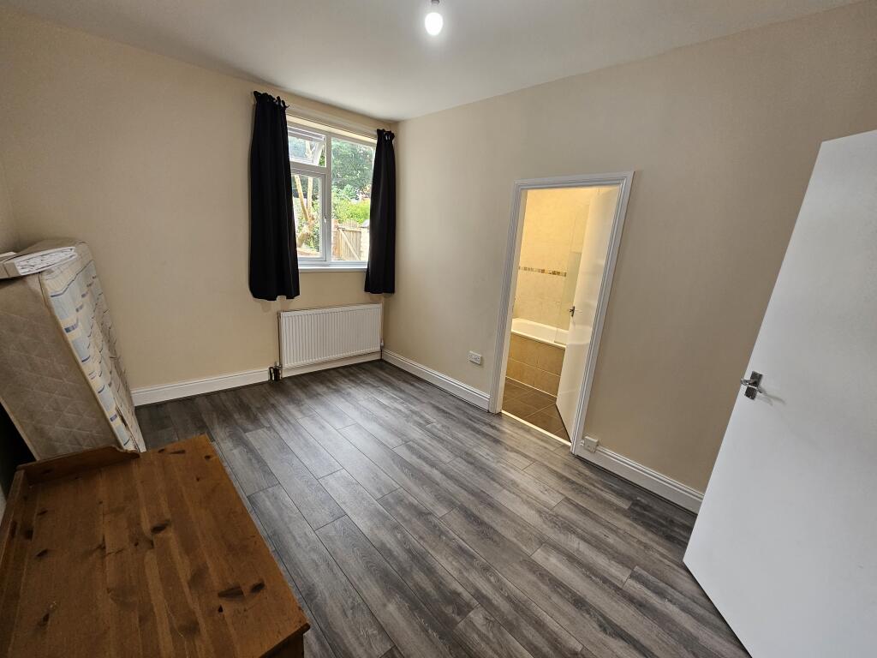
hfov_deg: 106.2
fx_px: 329
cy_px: 329
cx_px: 438
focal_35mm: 13
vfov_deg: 89.9
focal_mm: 2.2
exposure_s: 1/50
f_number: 2.2
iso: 200
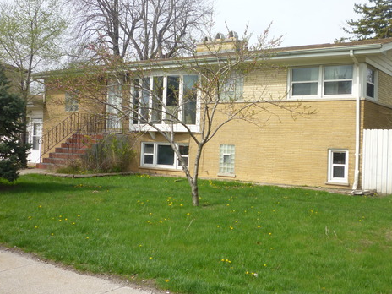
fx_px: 453
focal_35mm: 40
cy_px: 139
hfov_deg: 46.2
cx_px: 258
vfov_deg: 35.9
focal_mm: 5.2
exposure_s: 1/500
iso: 80
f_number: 3.5
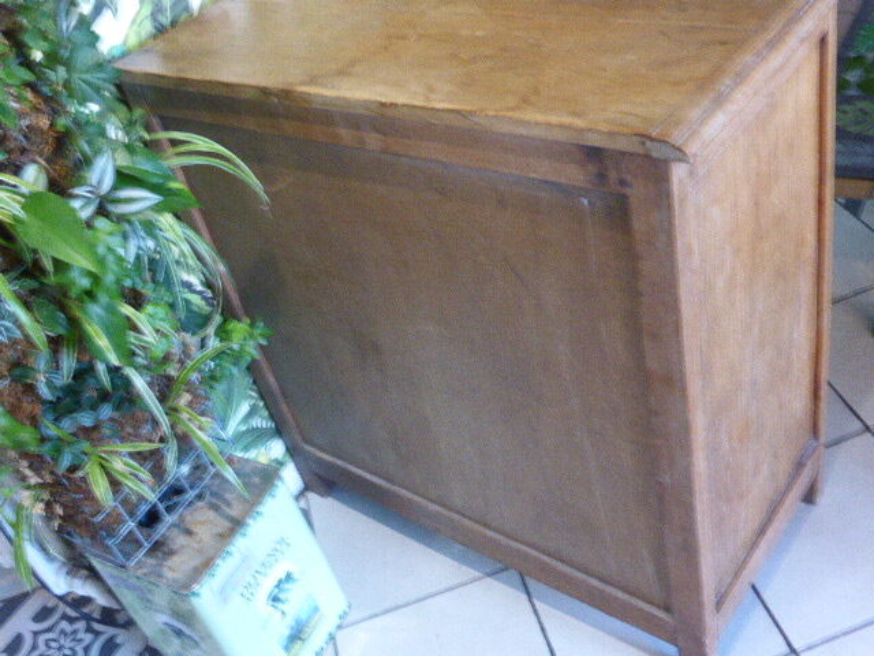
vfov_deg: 36.0
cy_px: 328
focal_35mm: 40
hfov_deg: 46.8
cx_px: 437
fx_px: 1010
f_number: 3.9
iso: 800
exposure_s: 1/13
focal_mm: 6.9
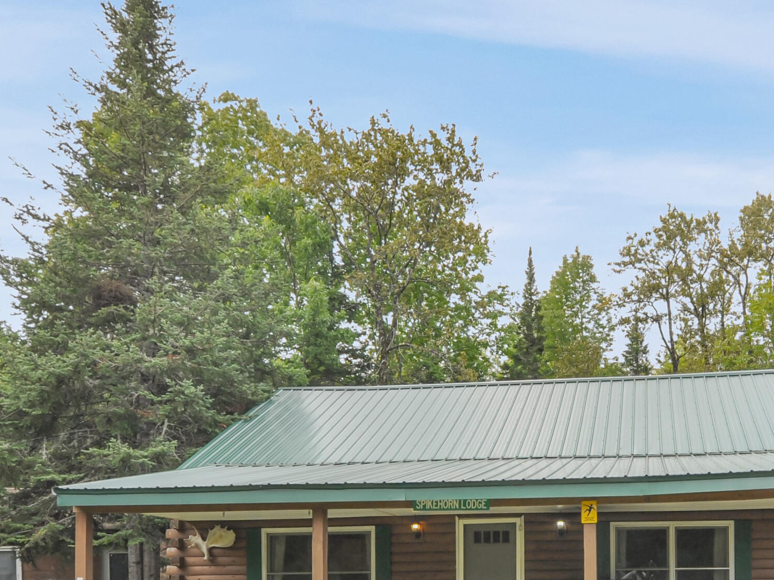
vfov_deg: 43.9
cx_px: 587
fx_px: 715
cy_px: 355
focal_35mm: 32
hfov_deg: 54.1
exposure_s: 1/200
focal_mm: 11
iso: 320
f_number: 7.1
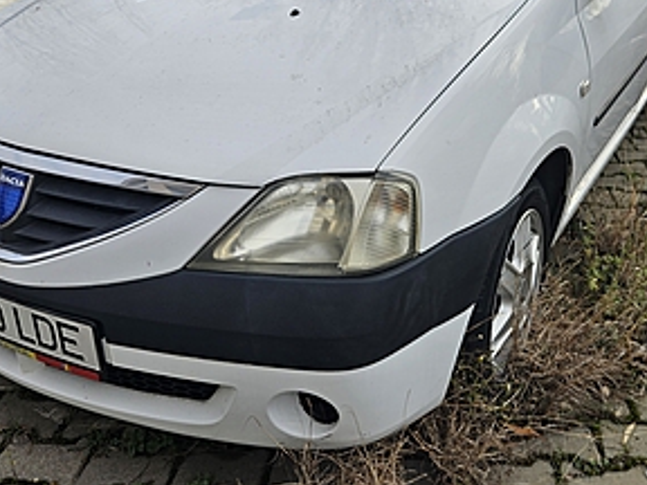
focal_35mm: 40
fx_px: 748
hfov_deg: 46.6
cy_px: 140
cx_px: 380
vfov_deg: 35.4
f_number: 1.8
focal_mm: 5.4
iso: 25
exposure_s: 1/986
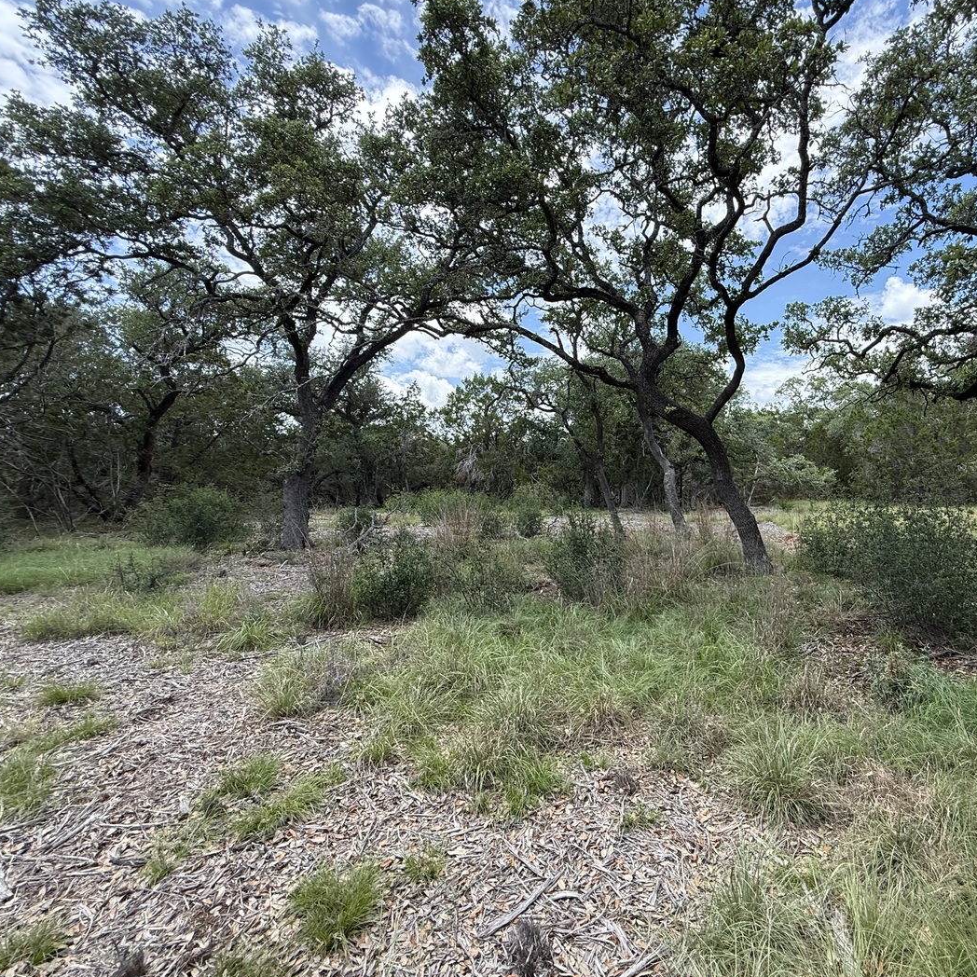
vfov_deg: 84.0
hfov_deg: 81.9
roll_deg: +1.3
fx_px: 543
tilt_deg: -1.2
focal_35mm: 17
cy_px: 478
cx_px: 629
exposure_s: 1/554
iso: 64
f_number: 2.2
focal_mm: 2.22
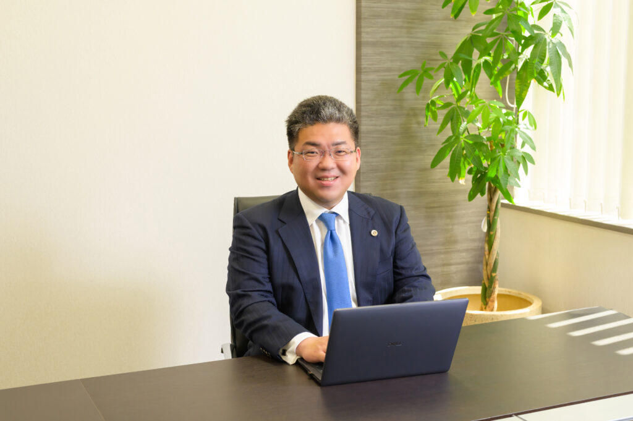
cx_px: 316
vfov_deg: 26.9
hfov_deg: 39.6
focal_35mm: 50
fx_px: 878
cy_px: 210
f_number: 6.3
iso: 1250
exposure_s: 1/125
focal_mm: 50
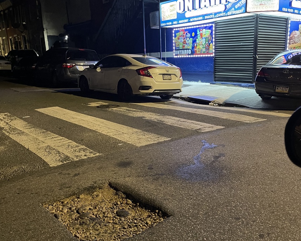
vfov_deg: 44.5
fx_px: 294
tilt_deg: -14.9
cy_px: 131
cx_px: 151
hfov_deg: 54.2
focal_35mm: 33
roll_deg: +2.7
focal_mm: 5.1
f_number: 1.6
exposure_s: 1/30
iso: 640
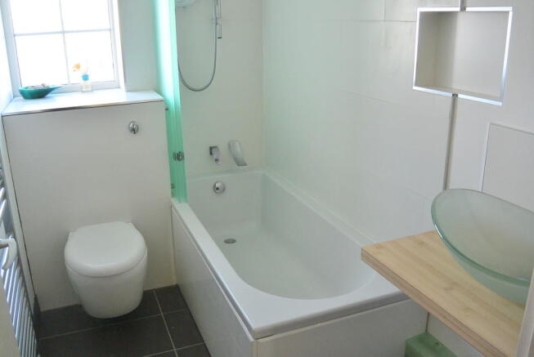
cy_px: 178
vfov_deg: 41.2
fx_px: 475
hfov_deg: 58.7
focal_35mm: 32
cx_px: 267
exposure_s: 1/125
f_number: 3.8
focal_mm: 12
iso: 280
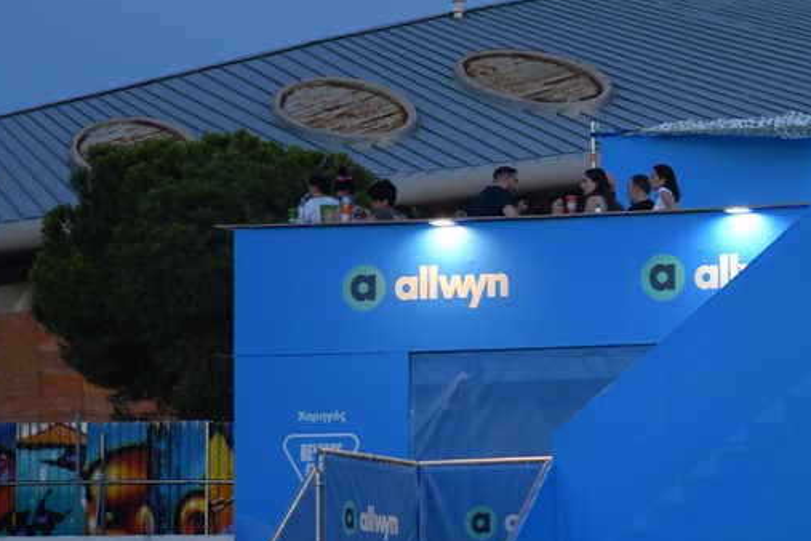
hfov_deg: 7.3
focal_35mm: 282
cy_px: 399
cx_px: 688
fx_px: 6352
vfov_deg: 4.9
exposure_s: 1/200
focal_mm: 110
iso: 800
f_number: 4
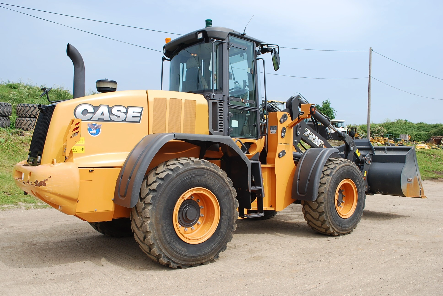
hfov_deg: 61.9
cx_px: 222
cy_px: 148
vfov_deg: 43.7
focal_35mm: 30
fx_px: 370
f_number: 7.1
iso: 100
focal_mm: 20
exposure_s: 1/200
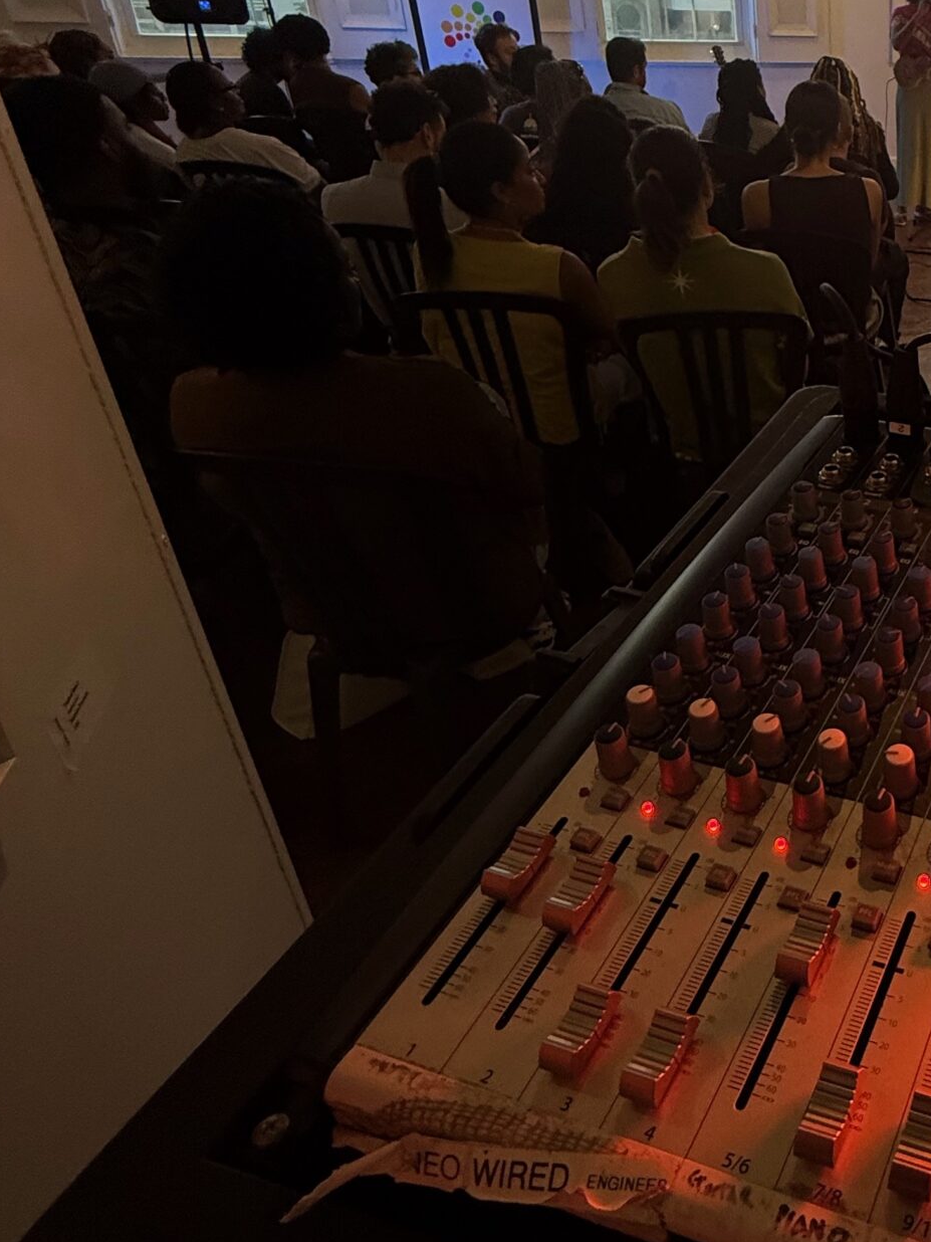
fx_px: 1040
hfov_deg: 41.2
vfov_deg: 61.5
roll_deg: -3.8
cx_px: 955
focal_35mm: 29
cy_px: 544
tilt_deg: -27.8
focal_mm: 2.22
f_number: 2.2
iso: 200
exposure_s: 1/120
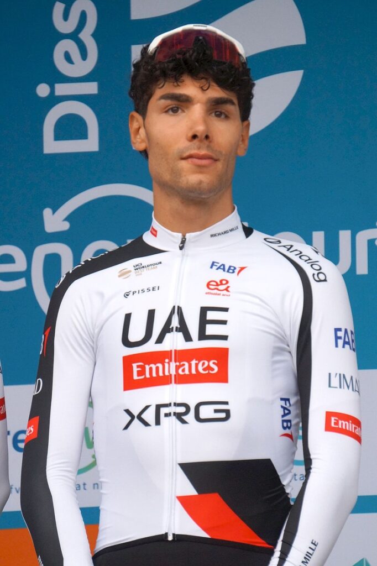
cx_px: 188
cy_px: 283
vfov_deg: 6.5
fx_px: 4951
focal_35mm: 315
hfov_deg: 4.4
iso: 640
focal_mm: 210
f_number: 6.3
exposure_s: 1/400
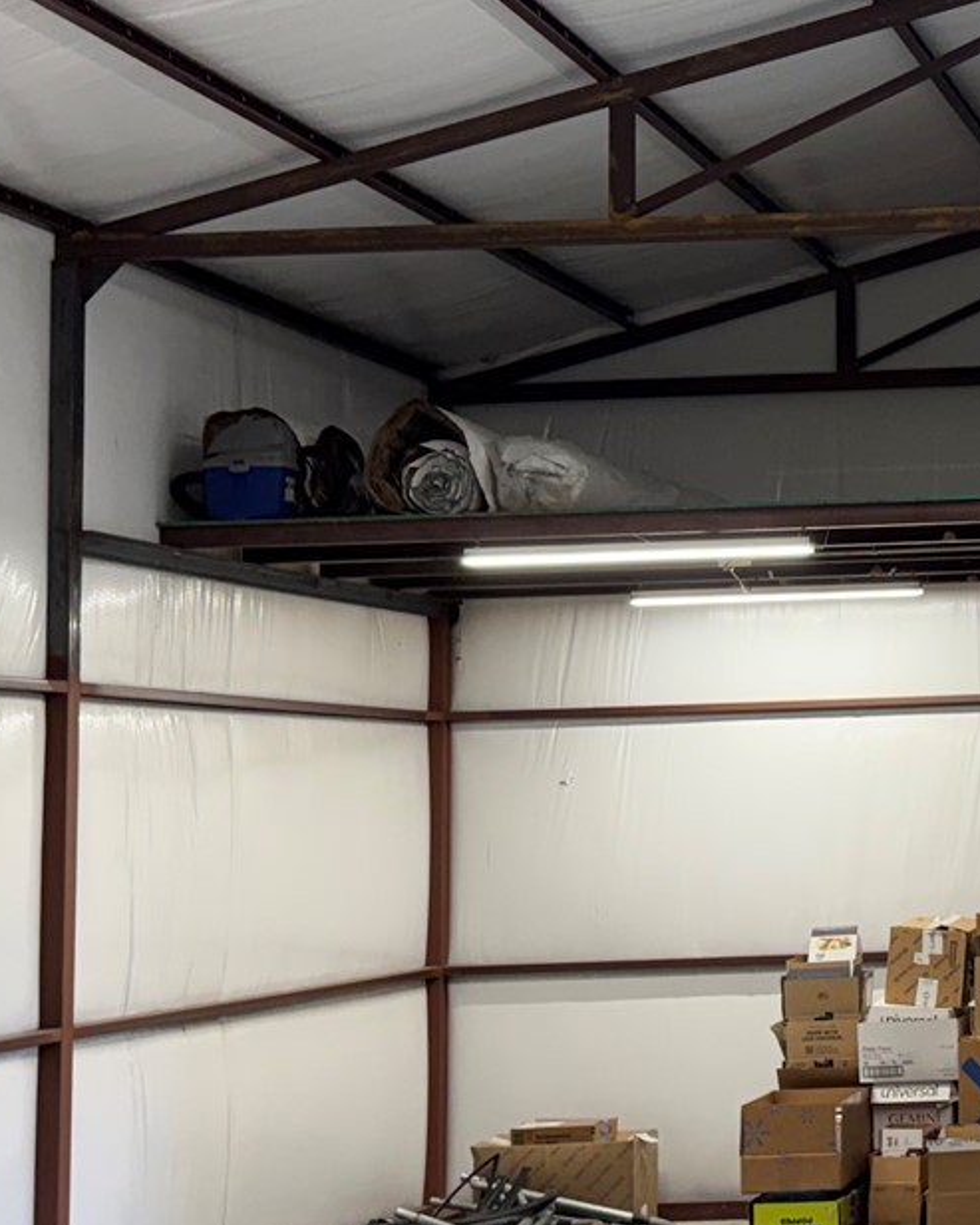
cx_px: 1278
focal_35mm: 73
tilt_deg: +5.7
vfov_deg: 26.0
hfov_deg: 19.4
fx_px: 2646
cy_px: 507
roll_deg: +1.2
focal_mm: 6.76
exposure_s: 1/120
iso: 125
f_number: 1.78
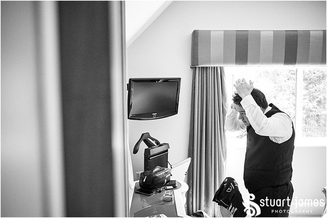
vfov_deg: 37.9
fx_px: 318
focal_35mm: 35
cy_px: 109
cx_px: 164
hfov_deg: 54.4
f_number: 3.2
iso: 6400
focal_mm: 23
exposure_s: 1/1000
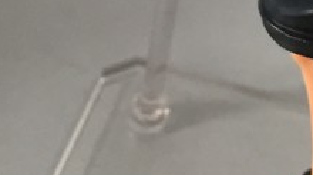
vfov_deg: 8.7
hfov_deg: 17.3
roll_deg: -13.3
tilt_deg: -23.7
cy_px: -309
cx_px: 364
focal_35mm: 119
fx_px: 986
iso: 50
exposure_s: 1/30
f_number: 2.2
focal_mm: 4.15
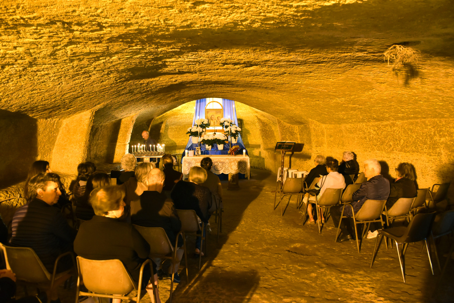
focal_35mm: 27
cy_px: 152
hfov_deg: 67.4
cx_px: 227
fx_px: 340
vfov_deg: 47.9
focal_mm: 18
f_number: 4
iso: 1600
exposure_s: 1/15
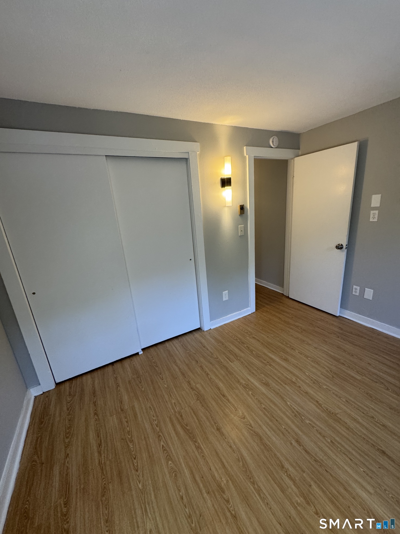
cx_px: 200
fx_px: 216
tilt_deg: -16.0
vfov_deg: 102.1
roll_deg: +3.1
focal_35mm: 14
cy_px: 267
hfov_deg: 85.7
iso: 250
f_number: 2.2
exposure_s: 1/120
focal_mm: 2.22
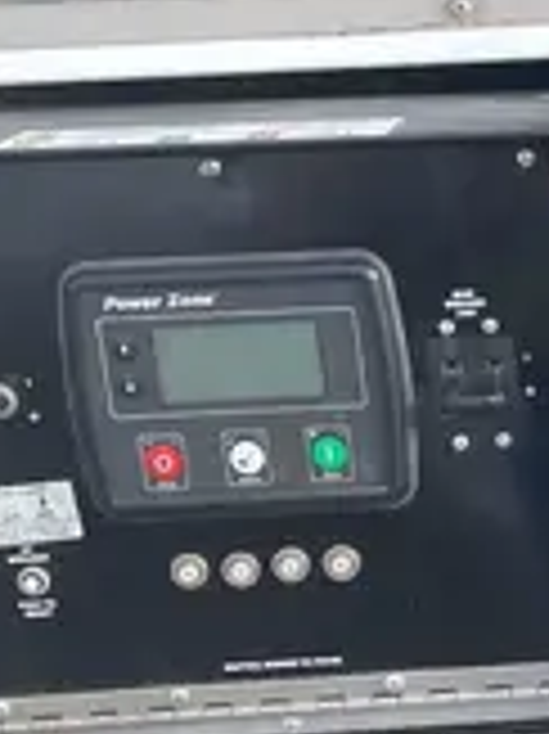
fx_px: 2477
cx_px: 1066
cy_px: 655
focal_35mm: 117
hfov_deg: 11.5
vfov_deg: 16.6
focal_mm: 4.2
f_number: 1.6
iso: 32
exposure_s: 1/1052
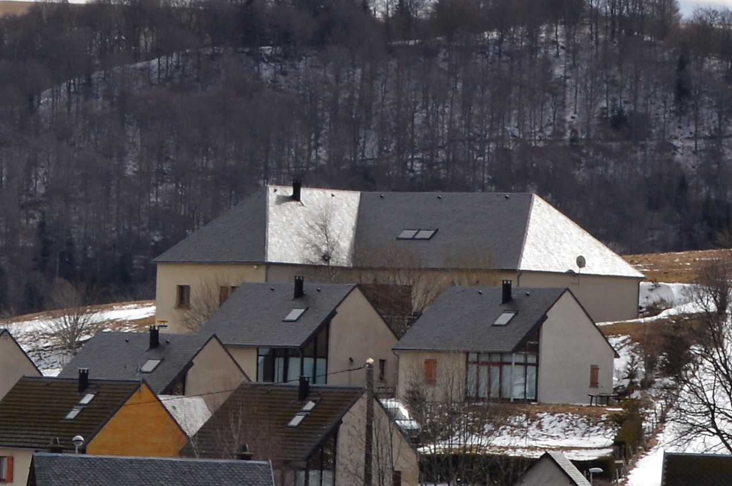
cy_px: 243
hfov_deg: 24.6
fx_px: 1676
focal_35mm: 82
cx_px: 366
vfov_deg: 16.5
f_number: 13
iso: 100
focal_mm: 55
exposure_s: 1/200
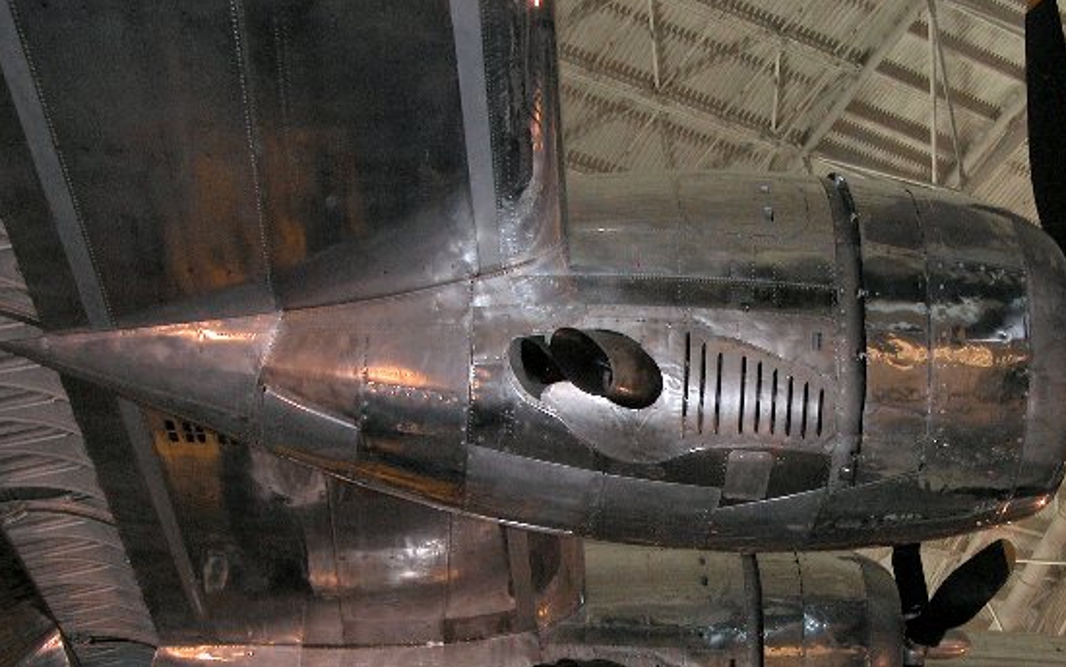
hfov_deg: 37.1
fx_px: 1569
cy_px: 516
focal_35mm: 54
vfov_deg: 23.7
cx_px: 709
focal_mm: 8.9
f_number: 2.8
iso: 200
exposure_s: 1/60
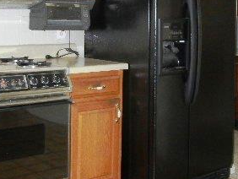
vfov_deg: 21.4
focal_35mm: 68
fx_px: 468
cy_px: 38
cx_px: 110
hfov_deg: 28.5
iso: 473
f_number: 3.5
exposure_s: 1/30
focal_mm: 5.4
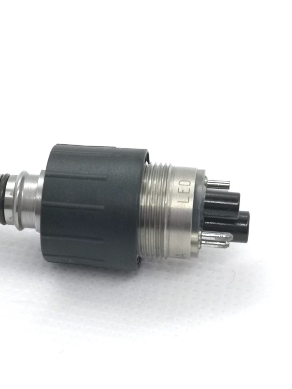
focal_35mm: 67
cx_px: 62
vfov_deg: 29.0
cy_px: 194
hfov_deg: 21.7
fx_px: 754
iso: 64
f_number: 1.8
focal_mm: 3.95
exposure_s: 1/100
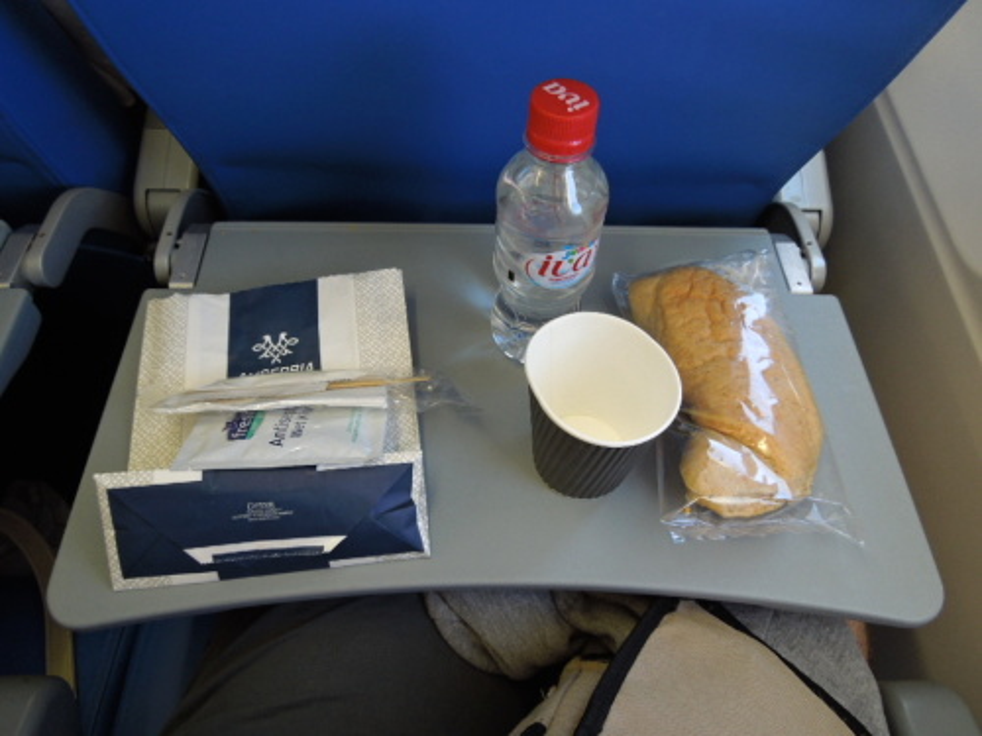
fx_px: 709
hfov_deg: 69.4
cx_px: 491
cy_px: 368
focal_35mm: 25
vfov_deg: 54.9
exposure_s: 1/30
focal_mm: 4.5
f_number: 3.3
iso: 140
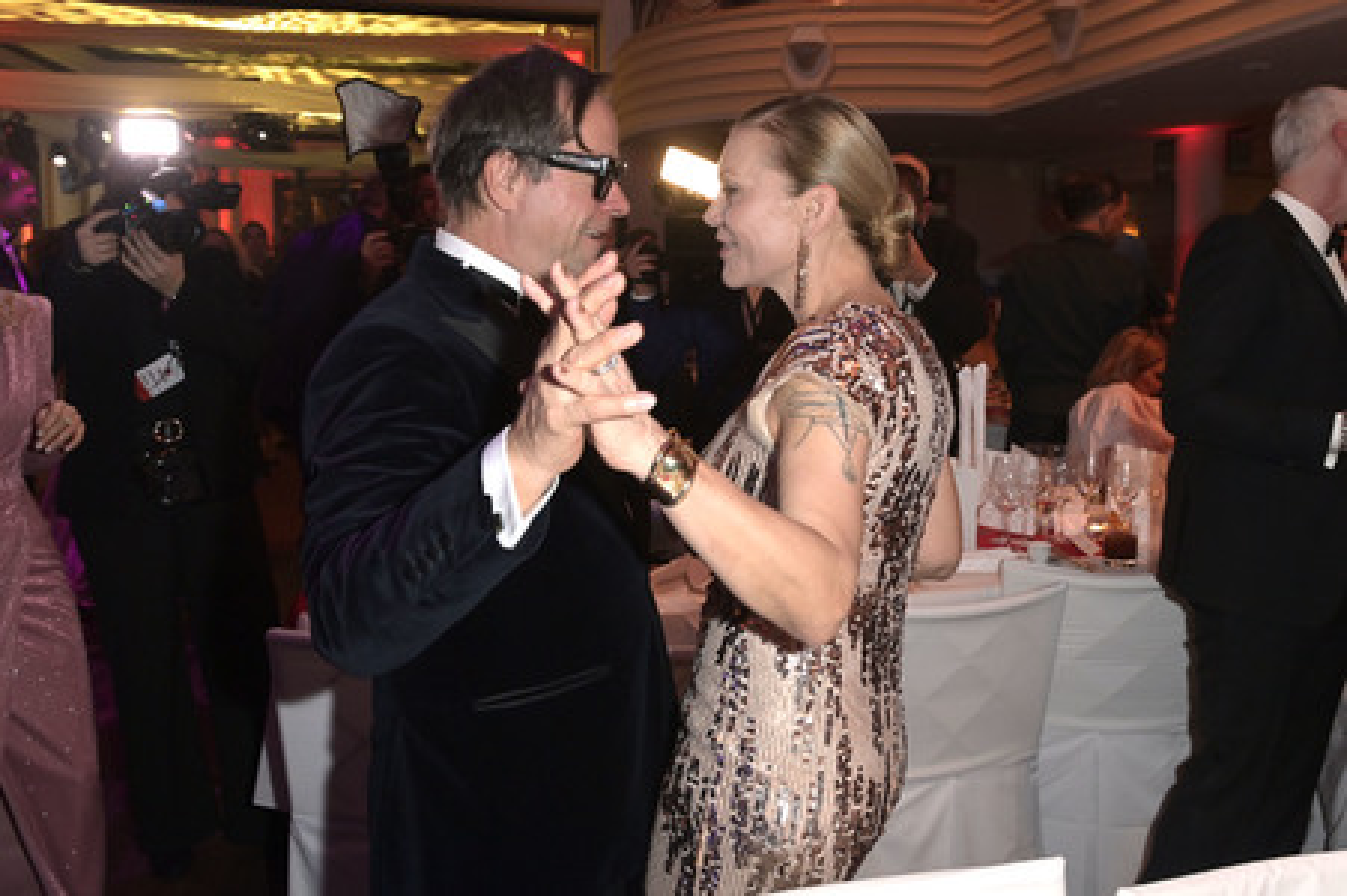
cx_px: 674
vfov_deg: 53.1
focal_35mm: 24
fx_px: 897
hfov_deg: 73.8
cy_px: 448
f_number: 5
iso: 2000
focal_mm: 24
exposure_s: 1/100
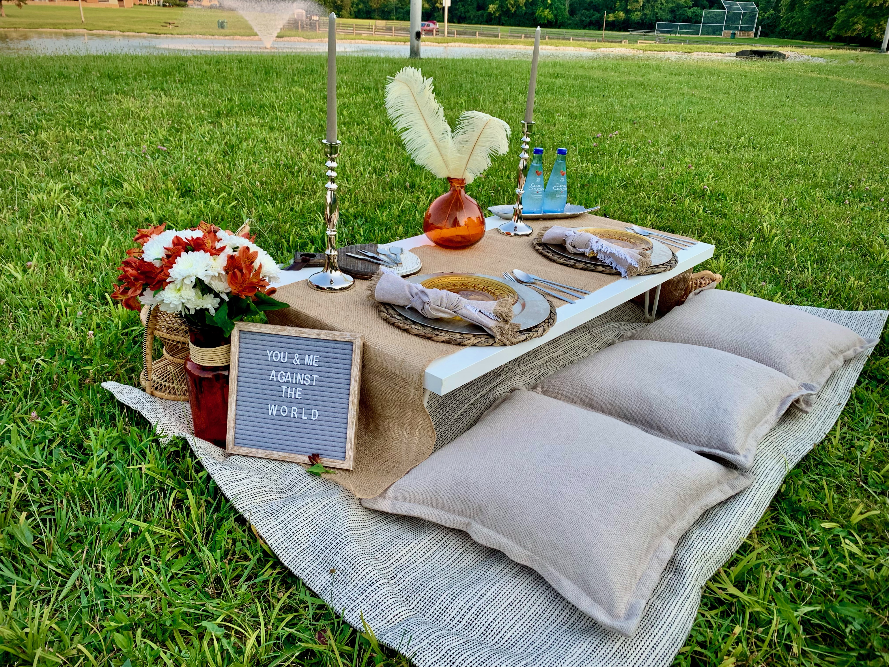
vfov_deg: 53.1
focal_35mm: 26
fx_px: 668
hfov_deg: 67.3
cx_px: 444
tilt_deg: -24.0
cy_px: 334
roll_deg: -1.3
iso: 25
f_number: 1.8
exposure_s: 1/471
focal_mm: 4.25
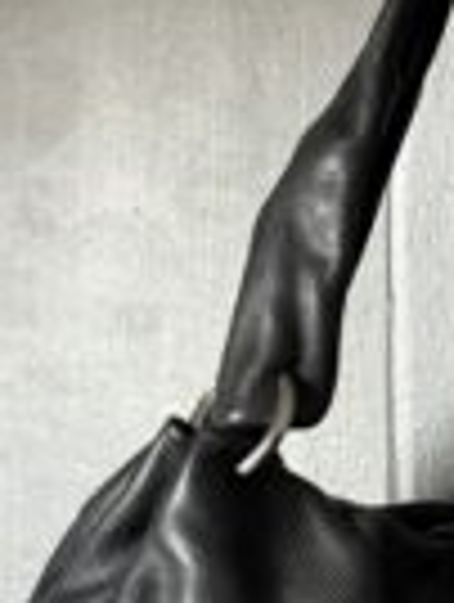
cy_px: 389
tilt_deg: -1.3
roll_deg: -1.4
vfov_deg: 30.5
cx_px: 375
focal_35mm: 63
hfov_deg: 23.0
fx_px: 1098
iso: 500
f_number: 1.78
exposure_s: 1/60
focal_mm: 6.76
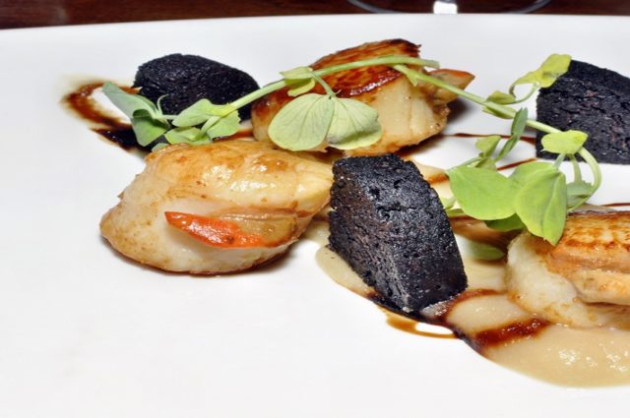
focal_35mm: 52
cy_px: 209
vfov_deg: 25.7
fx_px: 918
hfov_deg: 37.9
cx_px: 315
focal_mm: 35
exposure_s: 1/60
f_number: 20
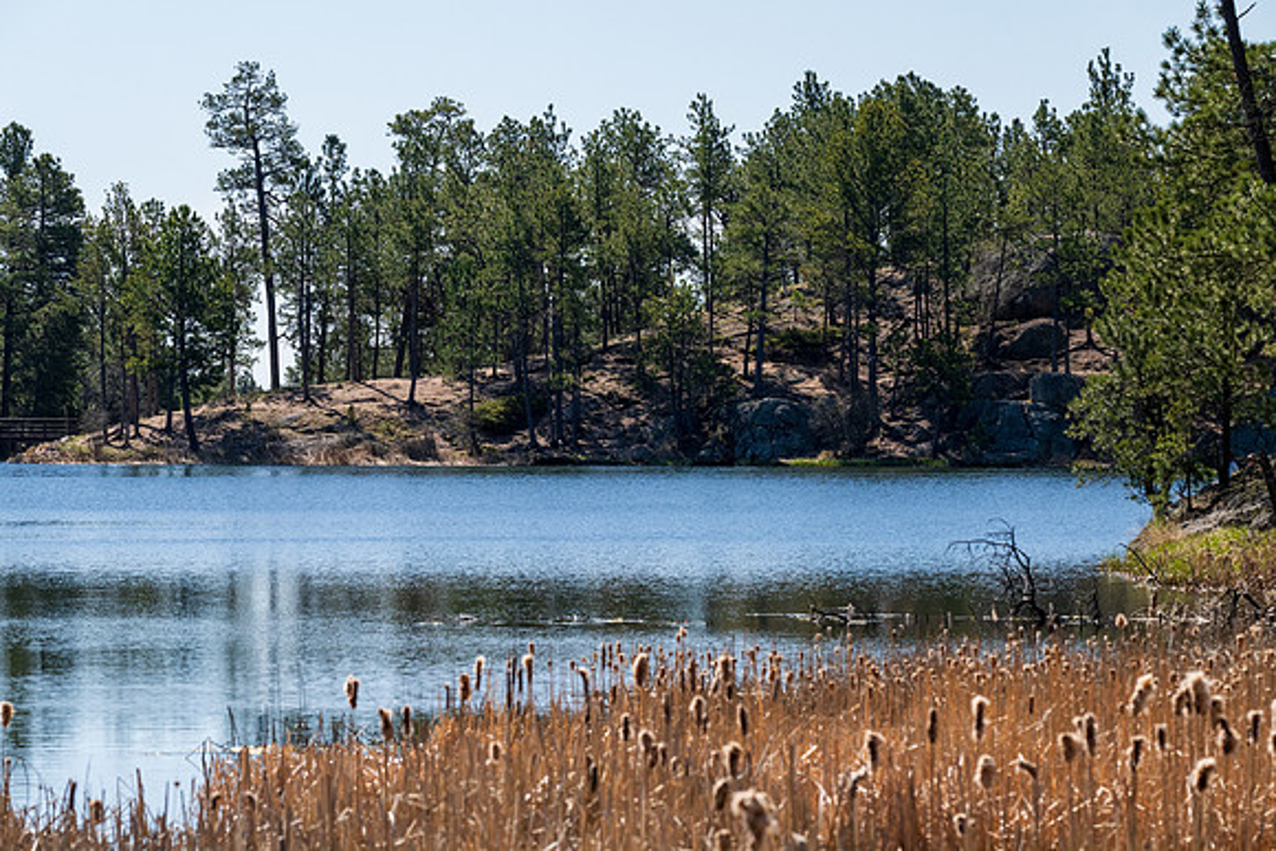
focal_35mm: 195
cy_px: 460
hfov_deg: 10.6
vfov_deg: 7.1
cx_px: 586
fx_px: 6905
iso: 720
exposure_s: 1/1250
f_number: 9
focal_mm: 180
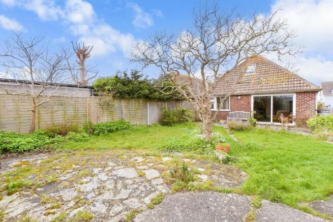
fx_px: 139
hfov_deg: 100.4
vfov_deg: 77.4
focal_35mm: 15
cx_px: 166
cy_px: 111
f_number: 6.3
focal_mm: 10
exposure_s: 1/100
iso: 160
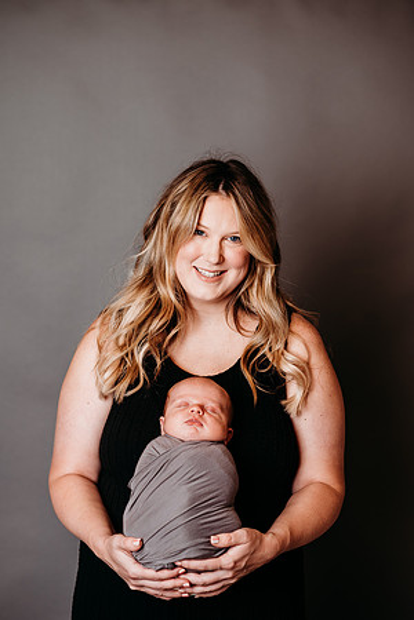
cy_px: 310
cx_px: 207
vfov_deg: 23.9
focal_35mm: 85
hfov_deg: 16.1
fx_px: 1466
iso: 160
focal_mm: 85
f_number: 2.5
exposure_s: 1/160
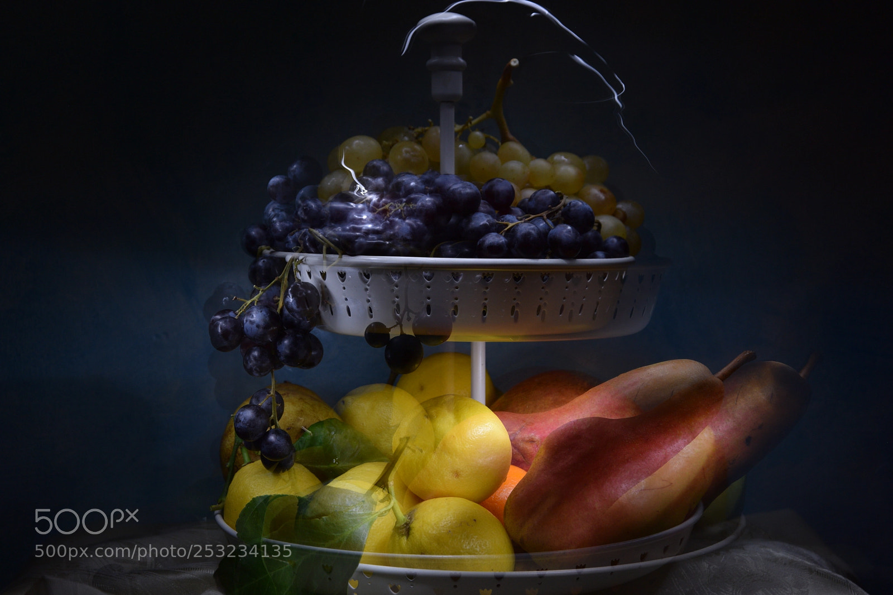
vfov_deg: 20.2
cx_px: 446
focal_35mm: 68
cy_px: 298
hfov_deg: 29.9
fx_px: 1674
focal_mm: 45
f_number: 6.3
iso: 200
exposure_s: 30
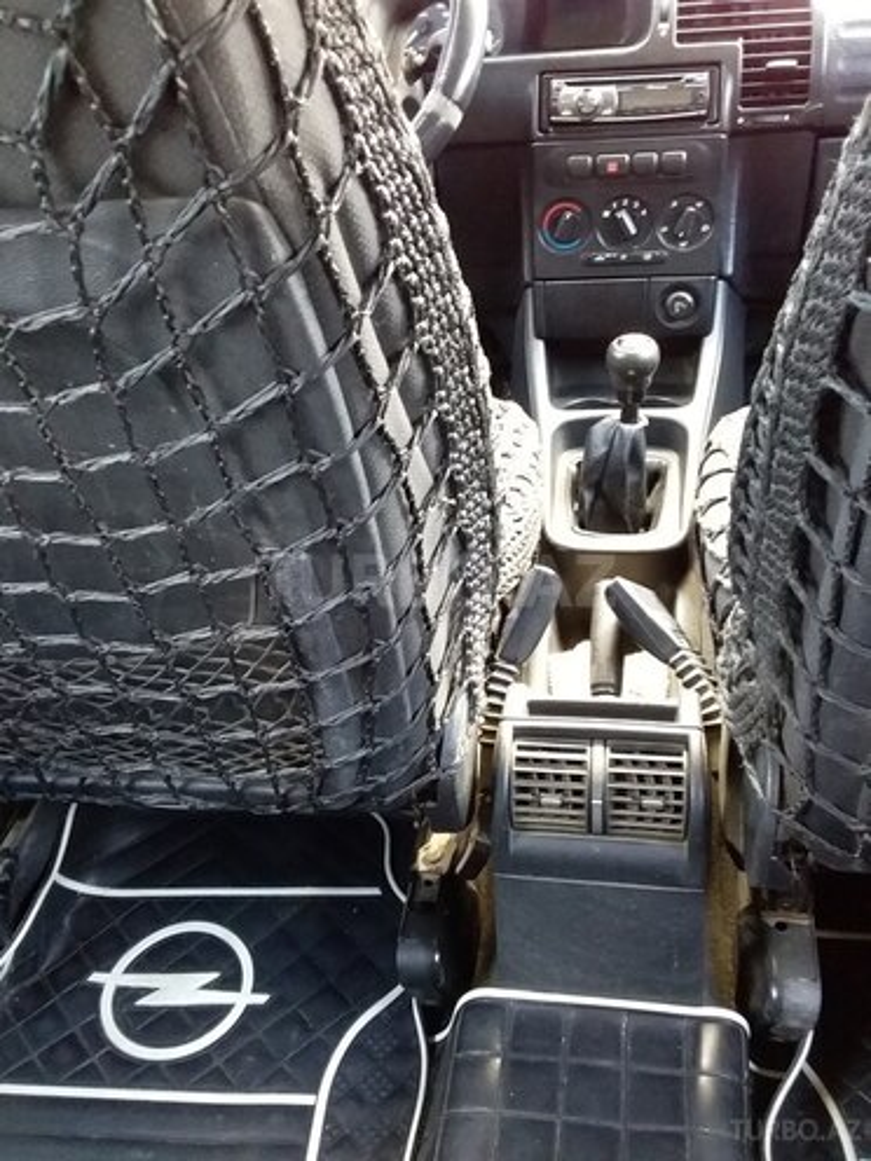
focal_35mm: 31
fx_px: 1040
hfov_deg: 45.4
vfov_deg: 58.4
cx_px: 436
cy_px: 580
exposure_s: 1/25
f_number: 2.2
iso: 160
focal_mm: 3.3
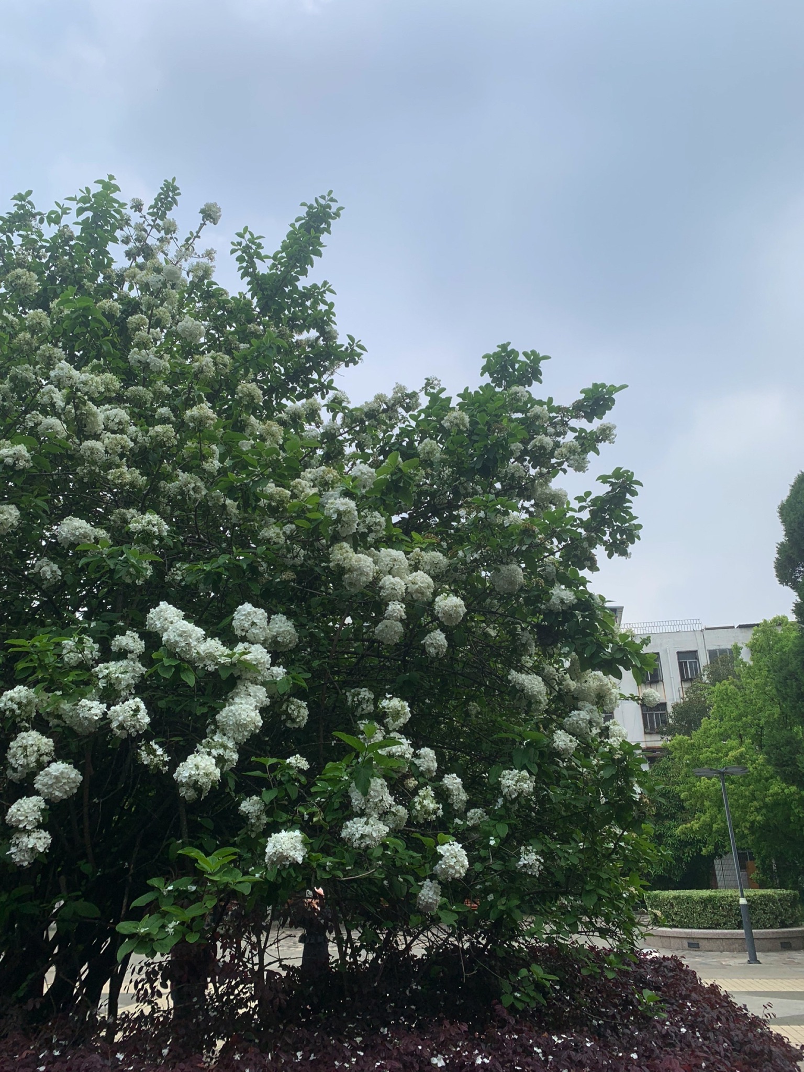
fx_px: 805
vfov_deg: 67.3
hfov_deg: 53.1
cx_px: 402
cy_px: 536
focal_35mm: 26
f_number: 1.8
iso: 25
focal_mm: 4.25
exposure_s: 1/1282
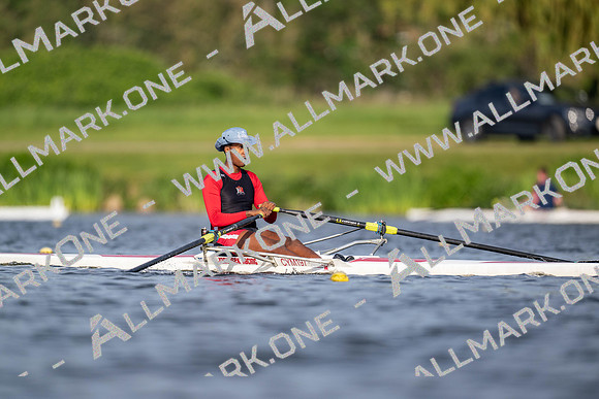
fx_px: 9985
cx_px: 300
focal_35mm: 600
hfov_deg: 3.4
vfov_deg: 2.3
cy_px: 200
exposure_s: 1/2500
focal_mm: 600
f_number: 4
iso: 250
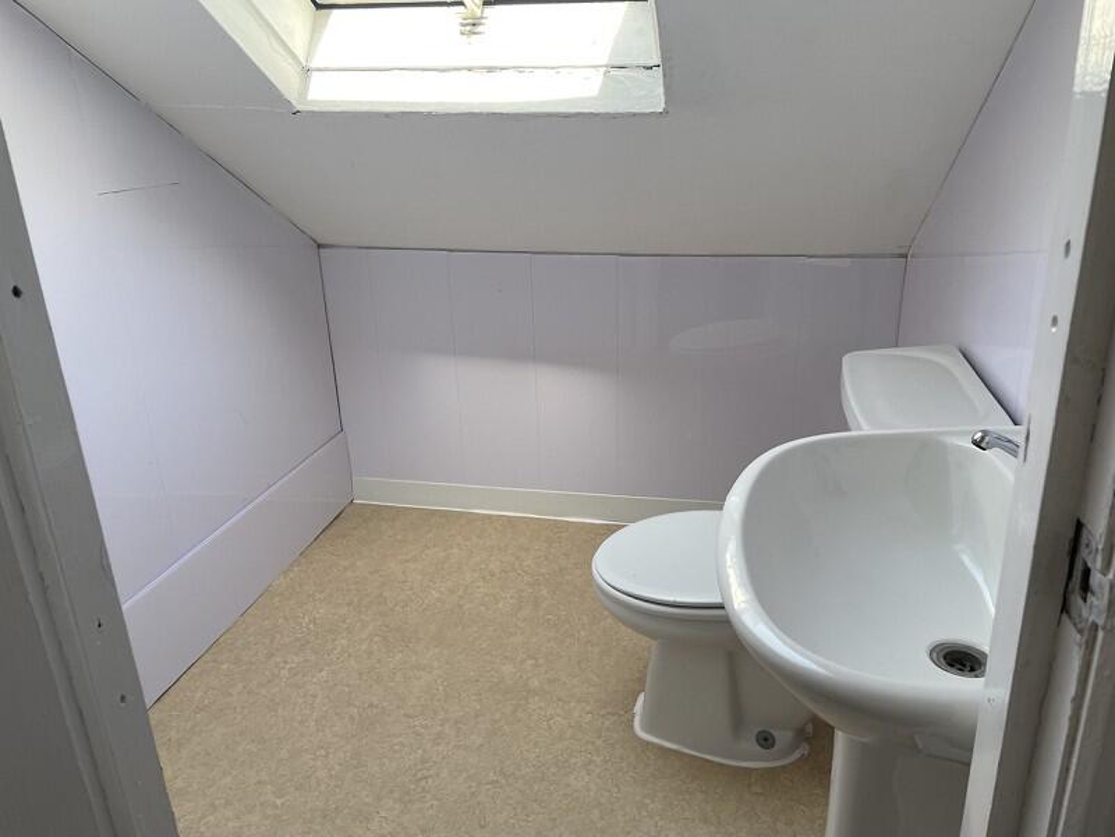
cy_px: 418
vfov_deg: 53.1
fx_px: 837
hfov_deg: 67.3
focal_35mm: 26
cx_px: 558
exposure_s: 1/193
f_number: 1.6
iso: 32
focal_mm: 4.2
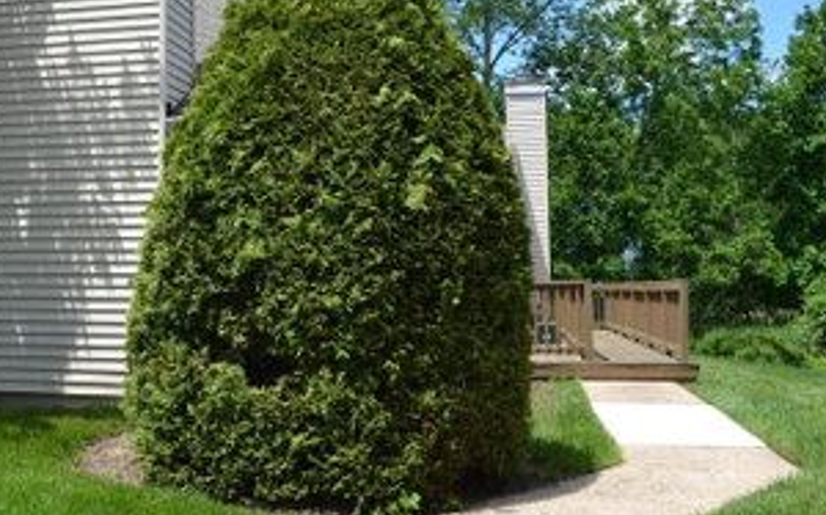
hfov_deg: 44.3
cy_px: 124
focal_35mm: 44
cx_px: 246
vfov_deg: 28.7
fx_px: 990
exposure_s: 1/200
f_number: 7.1
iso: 100
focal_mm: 18
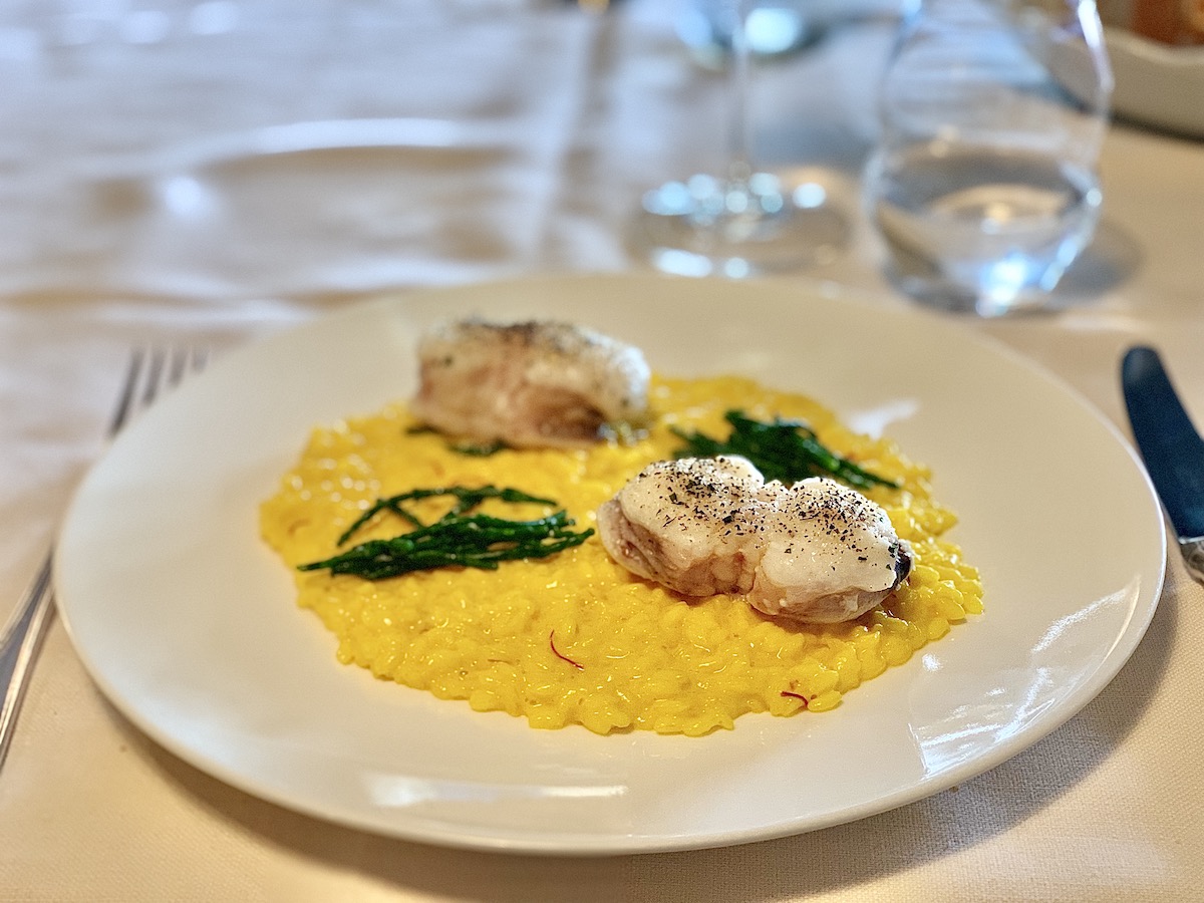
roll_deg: +1.2
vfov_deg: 28.0
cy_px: 452
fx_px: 1809
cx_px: 602
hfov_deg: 36.8
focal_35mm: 52
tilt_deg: -27.9
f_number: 2.4
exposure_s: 1/50
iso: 160
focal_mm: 6
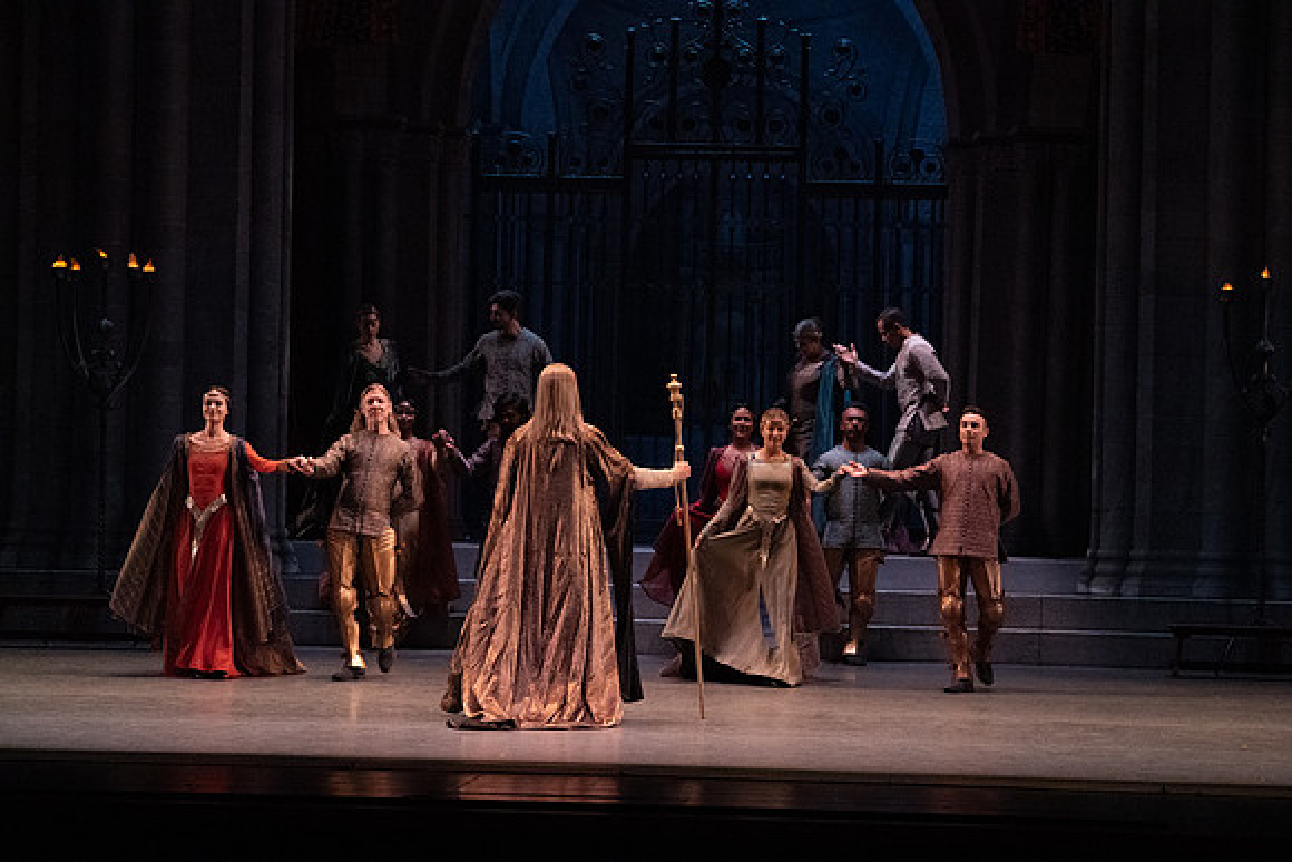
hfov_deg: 16.5
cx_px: 646
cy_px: 431
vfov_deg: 11.1
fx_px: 4451
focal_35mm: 124
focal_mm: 124
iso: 20000
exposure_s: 1/320
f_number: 9
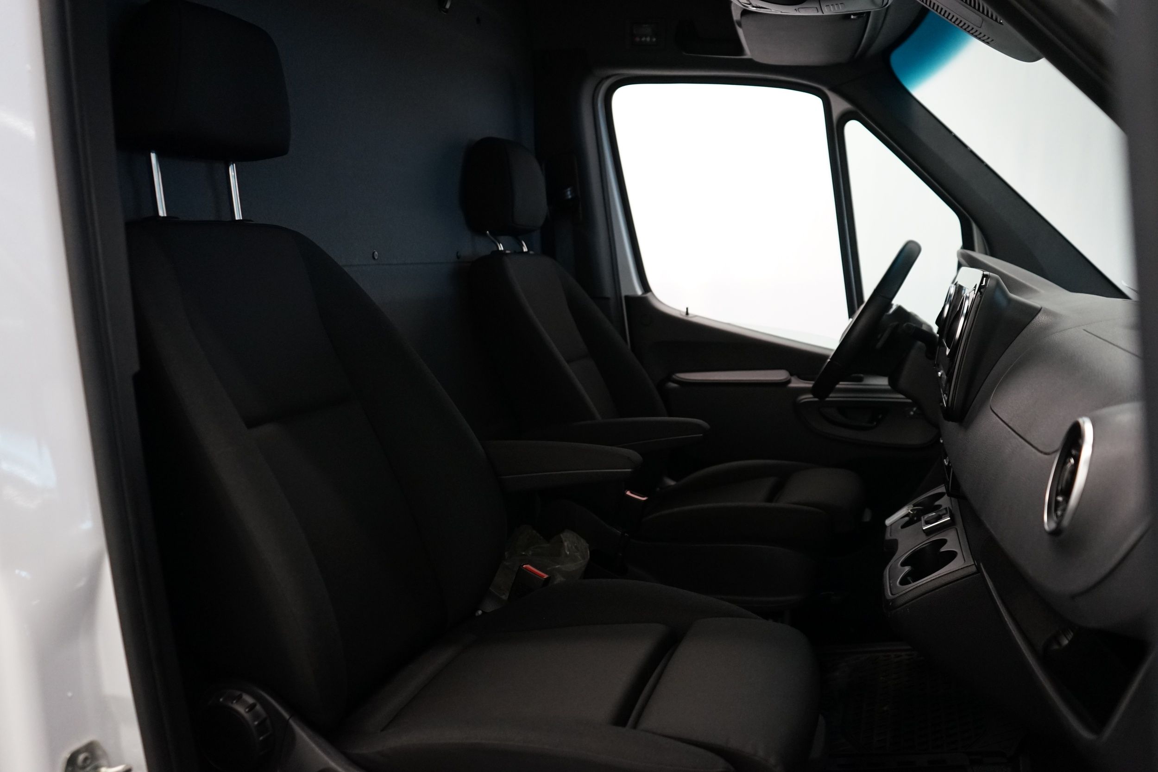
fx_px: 933
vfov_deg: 45.0
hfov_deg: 63.7
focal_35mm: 29
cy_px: 386
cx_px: 579
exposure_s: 1/160
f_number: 3.5
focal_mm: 29
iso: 2000
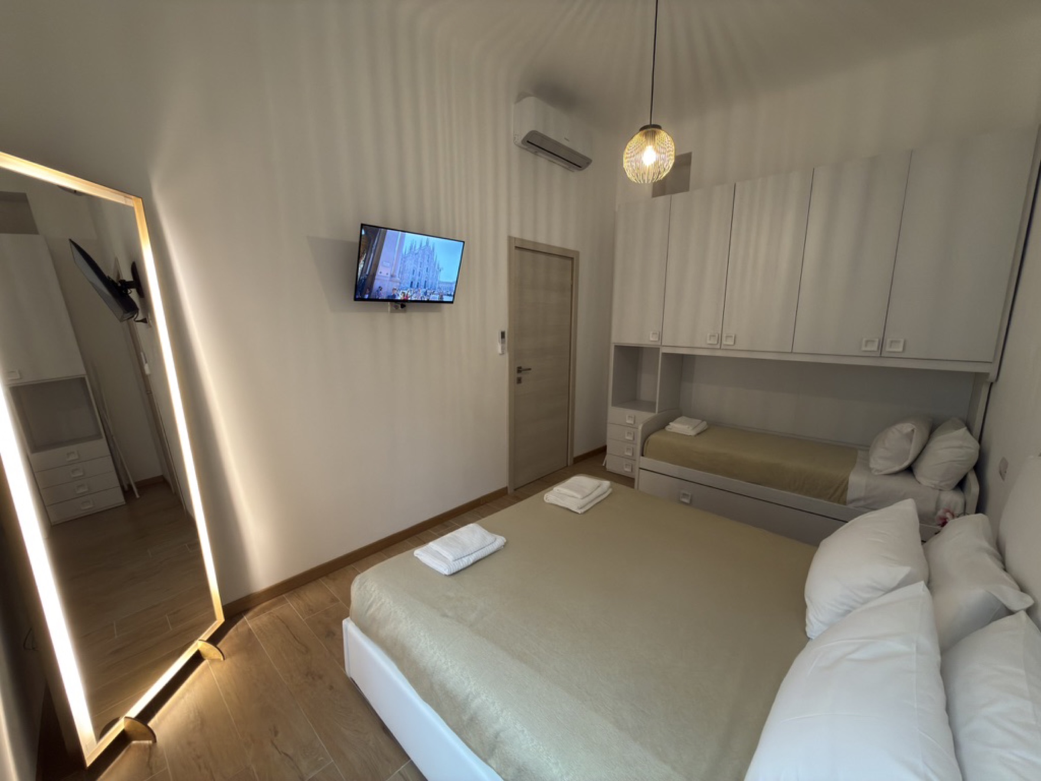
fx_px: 421
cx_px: 520
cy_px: 390
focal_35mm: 14
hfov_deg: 102.1
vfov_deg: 85.7
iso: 125
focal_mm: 2.22
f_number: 2.2
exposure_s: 1/25
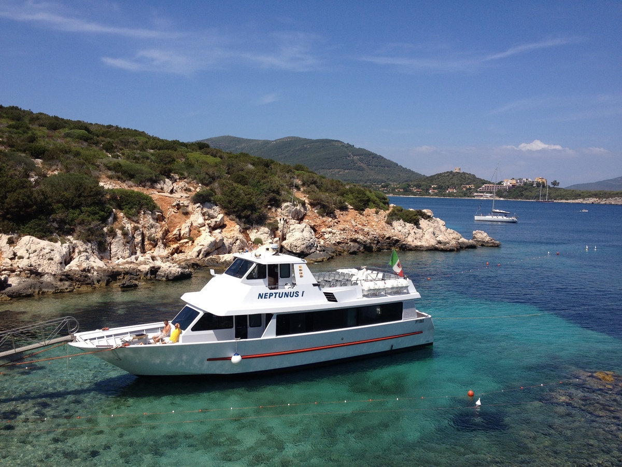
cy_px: 234
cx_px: 311
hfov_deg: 52.6
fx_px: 629
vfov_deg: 40.7
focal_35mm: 35
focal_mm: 4.28
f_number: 2.4
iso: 50
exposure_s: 1/2045
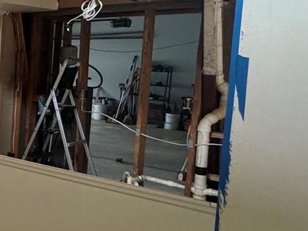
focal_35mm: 48
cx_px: -142
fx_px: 427
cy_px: 94
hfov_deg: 28.1
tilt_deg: -6.1
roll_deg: -0.7
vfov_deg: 30.2
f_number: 2.2
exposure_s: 1/60
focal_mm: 2.22
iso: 400
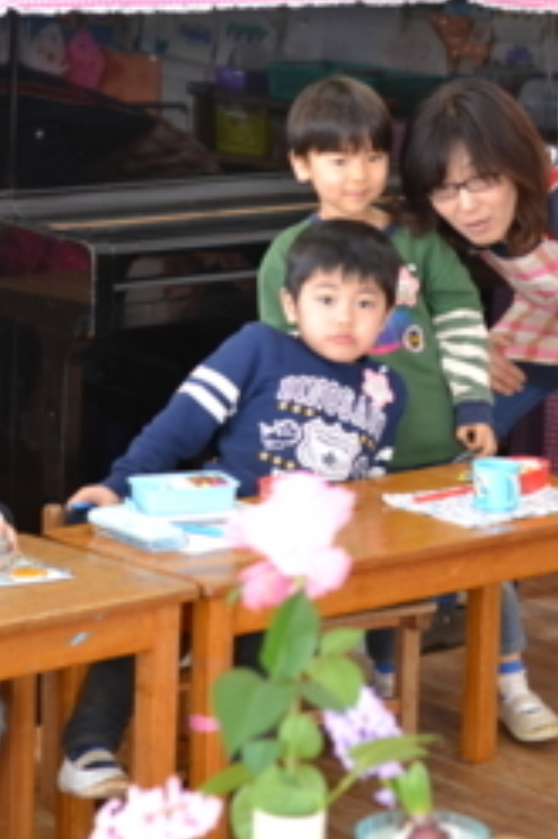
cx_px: 370
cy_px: 325
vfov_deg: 16.9
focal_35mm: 121
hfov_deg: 11.3
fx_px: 2817
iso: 400
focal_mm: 50
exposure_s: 1/60
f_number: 3.5
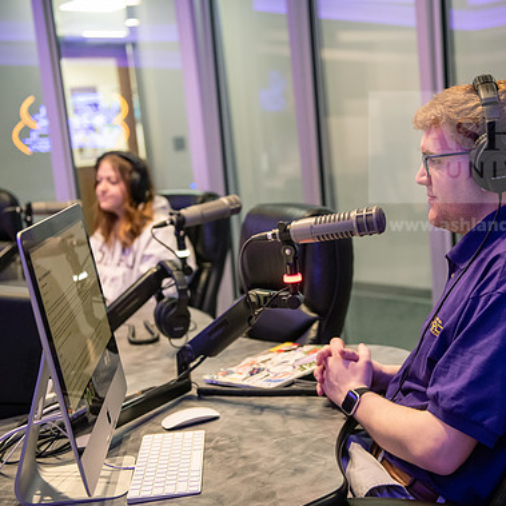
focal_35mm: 52
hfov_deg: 32.6
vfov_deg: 32.8
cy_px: 253
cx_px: 328
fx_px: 860
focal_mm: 40
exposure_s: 1/80
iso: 2000
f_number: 2.8
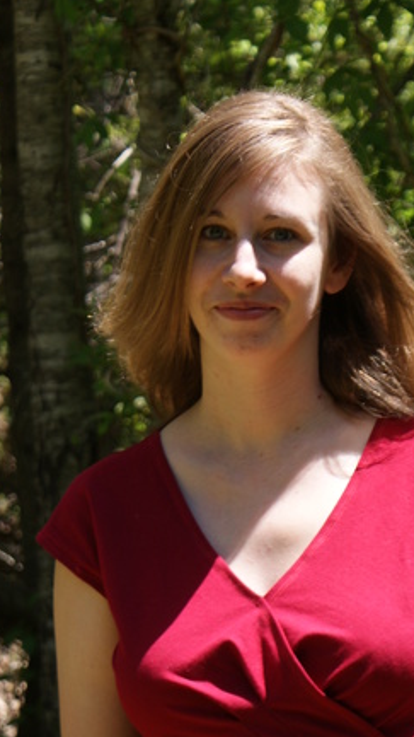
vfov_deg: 11.9
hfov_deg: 6.7
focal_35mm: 181
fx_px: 3532
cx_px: 299
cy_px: 565
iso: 100
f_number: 8
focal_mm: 70
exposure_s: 1/100
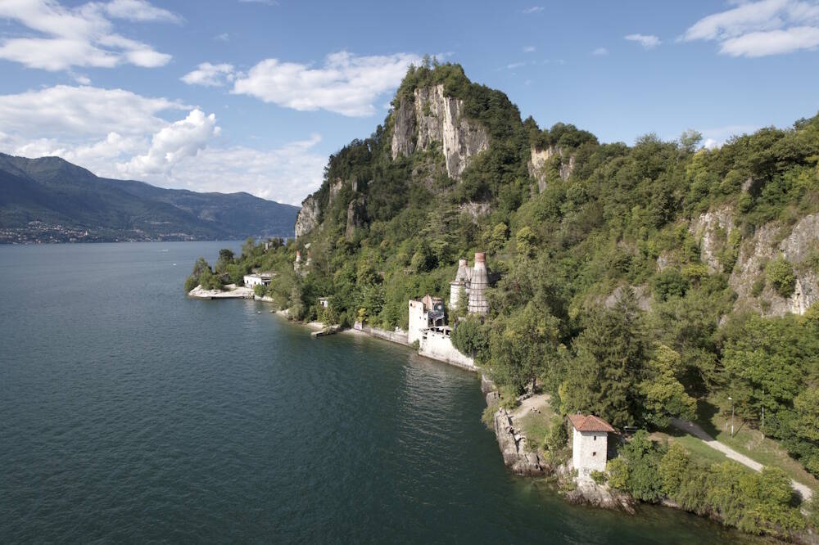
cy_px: 272
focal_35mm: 22
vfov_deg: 57.2
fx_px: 500
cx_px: 410
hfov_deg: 78.6
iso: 120
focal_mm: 8.38
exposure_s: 1/1600
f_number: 2.8
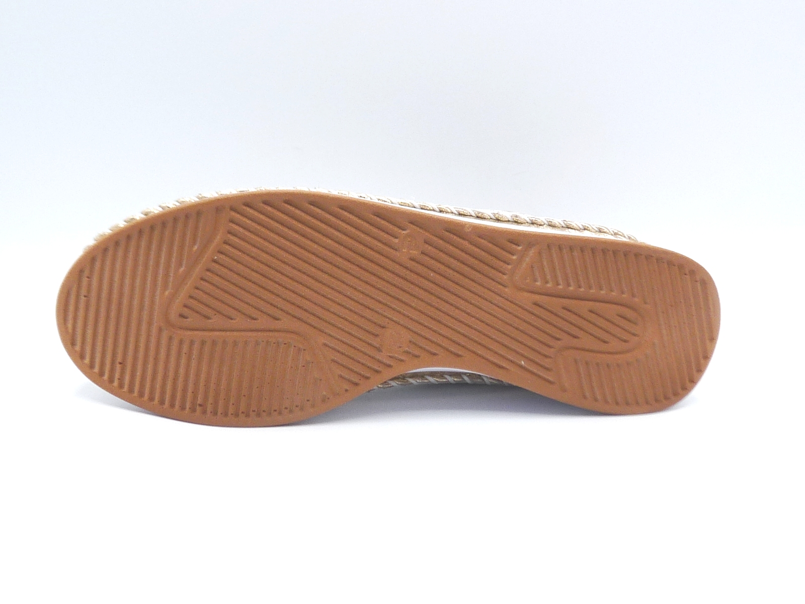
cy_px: 302
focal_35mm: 51
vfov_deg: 28.6
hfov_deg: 37.5
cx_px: 402
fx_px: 1186
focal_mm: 5.1
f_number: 4
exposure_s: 1/250
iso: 100
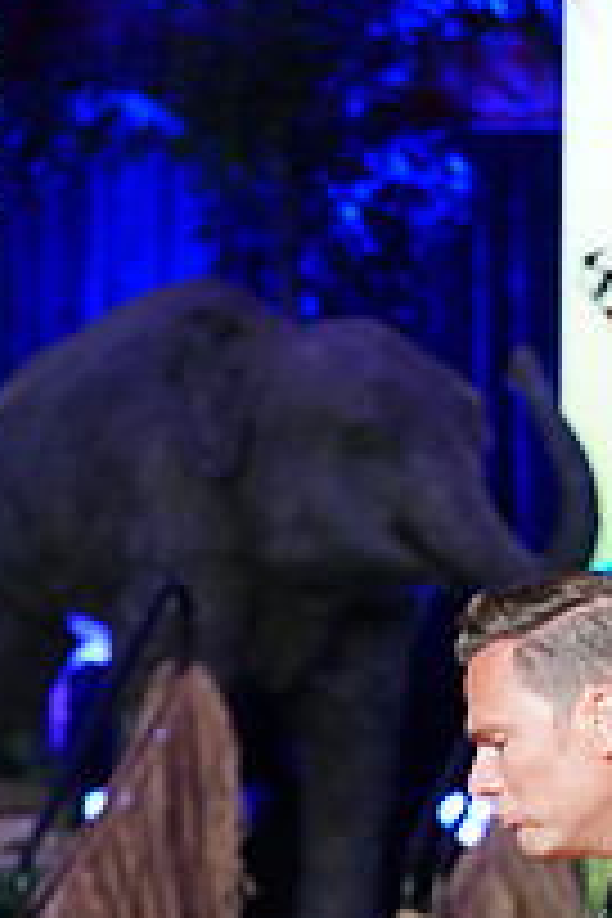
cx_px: 623
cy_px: 1098
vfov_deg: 7.6
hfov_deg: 5.1
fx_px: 6808
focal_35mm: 267
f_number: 4
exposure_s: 1/250
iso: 3200
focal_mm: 94
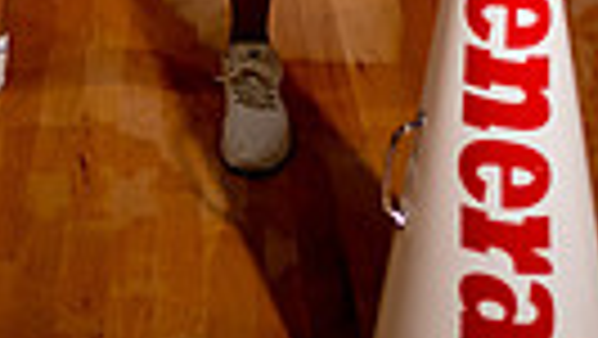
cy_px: -631
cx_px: 133
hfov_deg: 24.7
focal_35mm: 85
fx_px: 1349
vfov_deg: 10.6
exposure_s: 1/500
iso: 100
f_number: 1.4
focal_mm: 24
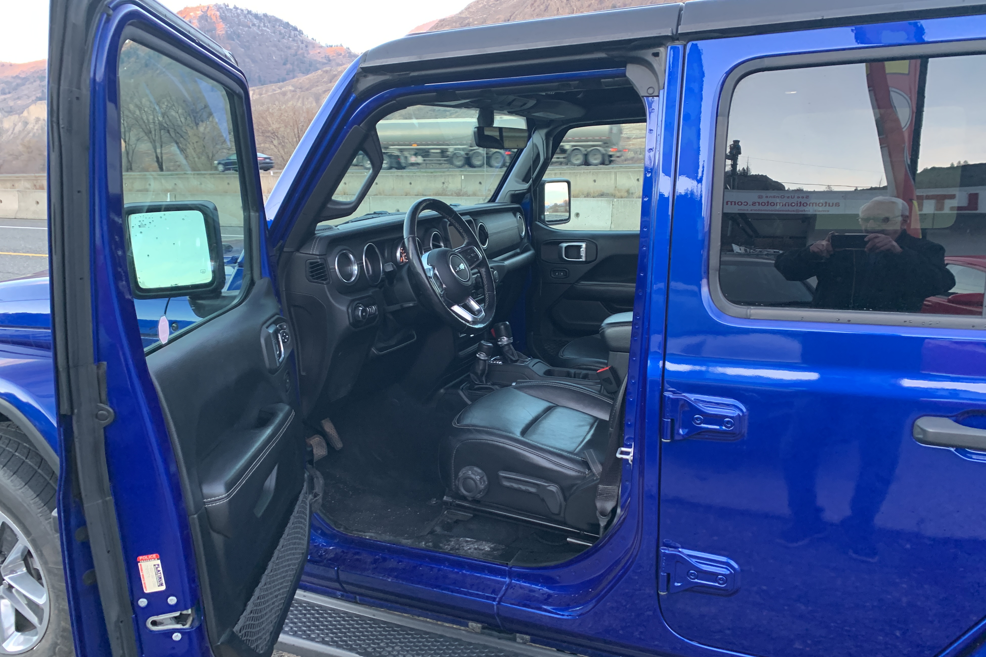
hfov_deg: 65.5
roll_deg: +2.1
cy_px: 350
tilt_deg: -15.3
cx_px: 510
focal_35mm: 28
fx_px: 767
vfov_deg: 46.4
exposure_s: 1/60
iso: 125
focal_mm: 4.25
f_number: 1.8
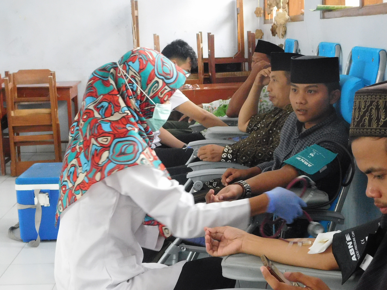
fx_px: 660
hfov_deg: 32.7
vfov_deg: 24.8
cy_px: 145
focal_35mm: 59
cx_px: 194
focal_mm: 10.4
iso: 1600
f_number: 4
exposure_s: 1/100
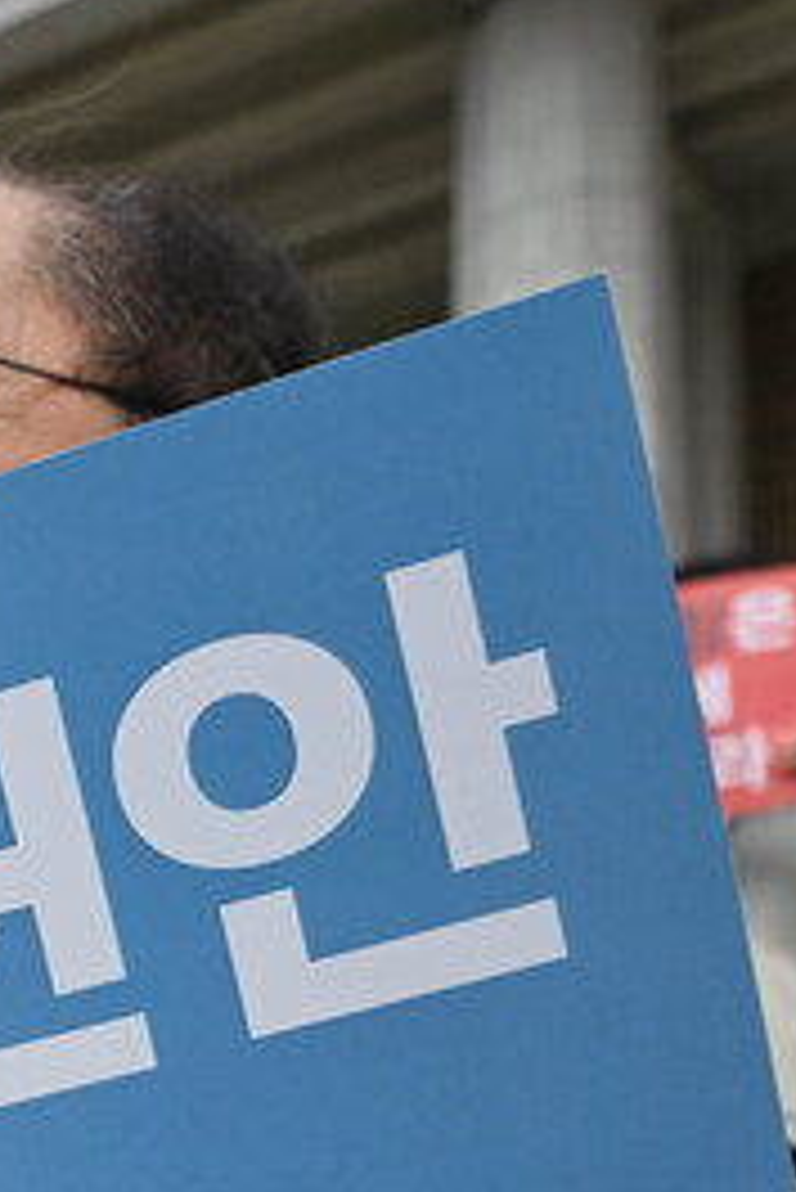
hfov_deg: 13.1
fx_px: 2848
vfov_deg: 22.1
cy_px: 1365
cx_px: -944
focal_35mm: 86
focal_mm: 24
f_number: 6.3
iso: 200
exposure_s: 1/1000
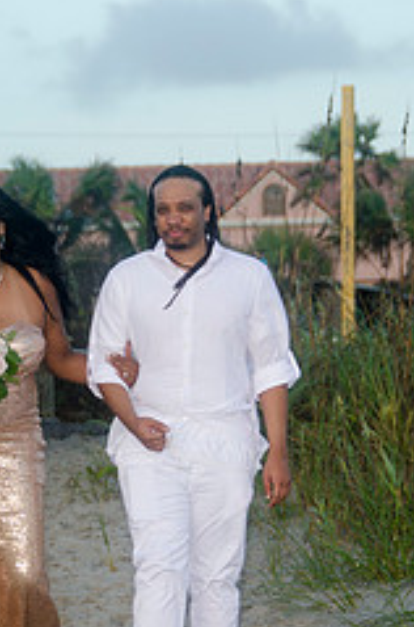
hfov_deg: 5.9
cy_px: 380
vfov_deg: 8.9
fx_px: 4025
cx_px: 71
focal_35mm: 232
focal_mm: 82
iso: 200
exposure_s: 1/200
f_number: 5.6
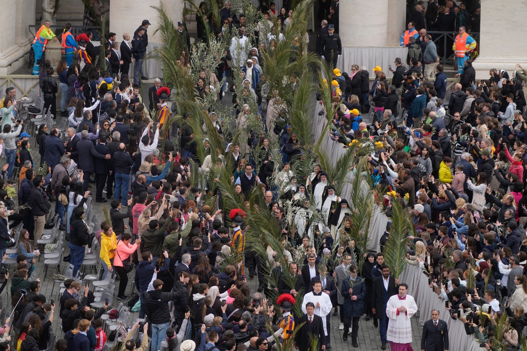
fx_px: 3469
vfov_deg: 5.8
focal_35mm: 237
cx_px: 264
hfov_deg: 8.7
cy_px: 176
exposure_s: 1/320
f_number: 8
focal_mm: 237
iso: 320
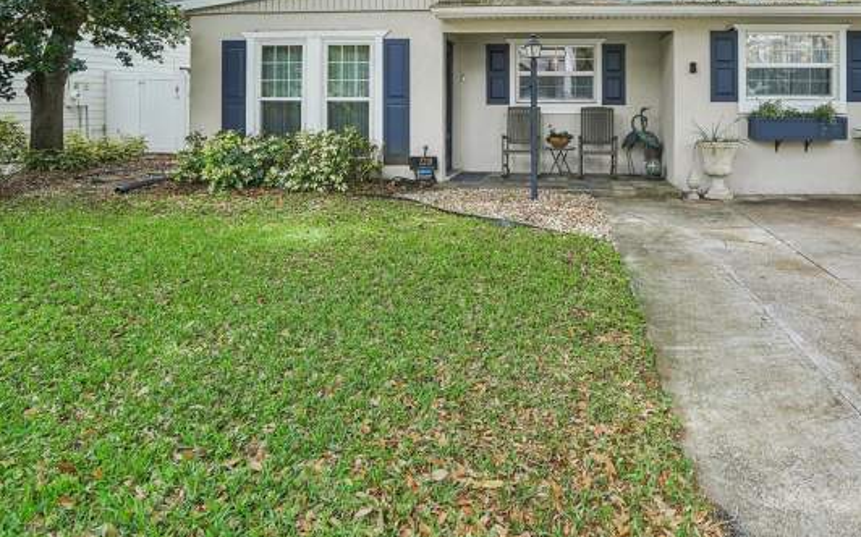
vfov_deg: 50.1
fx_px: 539
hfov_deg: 75.7
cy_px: 114
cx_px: 542
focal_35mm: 23
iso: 100
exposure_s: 1/30
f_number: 8
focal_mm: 10
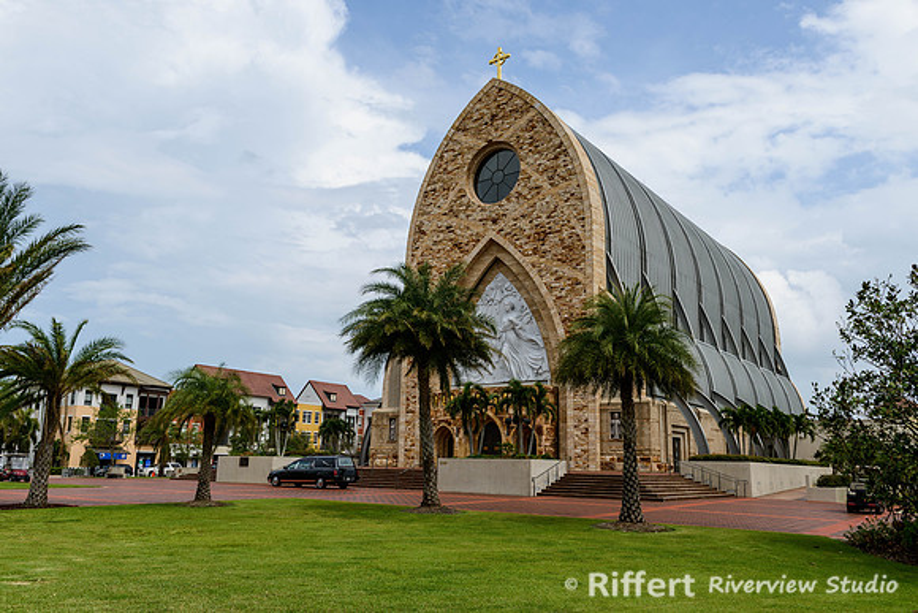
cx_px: 459
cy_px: 306
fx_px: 740
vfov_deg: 45.0
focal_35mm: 29
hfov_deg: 63.6
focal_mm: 28
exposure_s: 1/500
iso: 100
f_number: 7.1
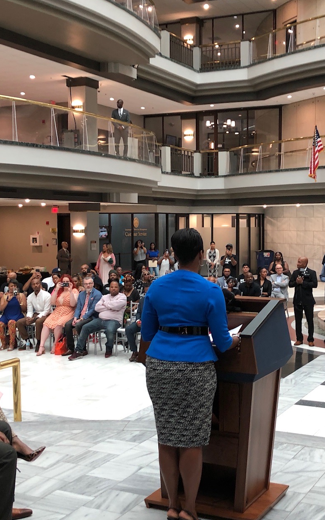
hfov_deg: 26.2
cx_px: 217
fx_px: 695
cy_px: 259
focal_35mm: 49
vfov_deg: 41.1
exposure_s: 1/24
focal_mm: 3.99
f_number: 1.8
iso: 32
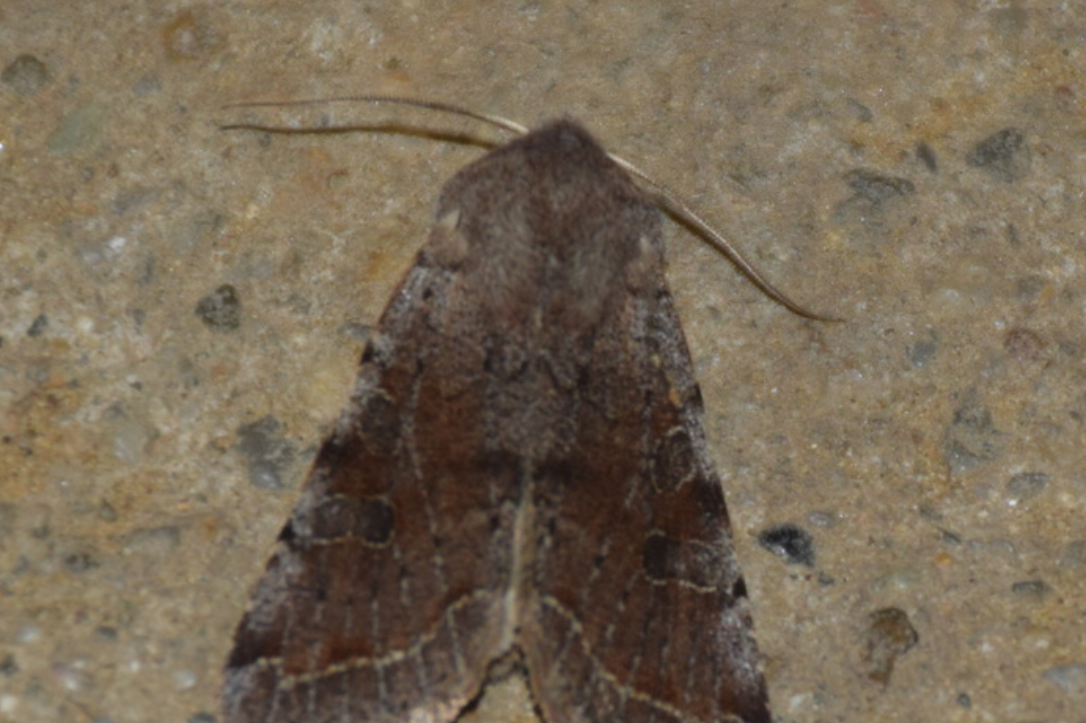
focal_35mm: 292
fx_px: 8804
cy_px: 432
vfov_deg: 4.7
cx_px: 585
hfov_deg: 7.1
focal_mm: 140
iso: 320
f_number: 5.6
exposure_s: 1/60
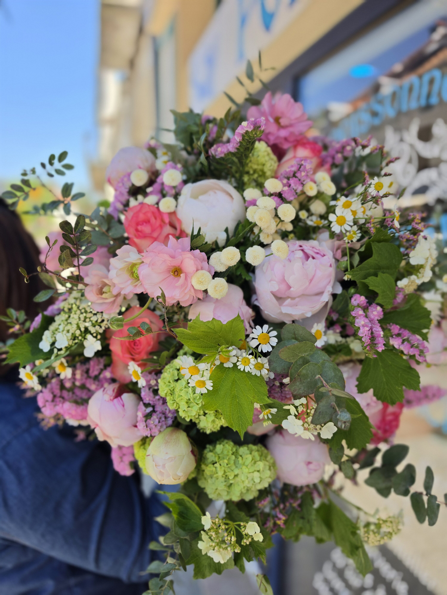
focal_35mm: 23
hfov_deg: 58.9
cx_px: 224
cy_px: 298
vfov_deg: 73.9
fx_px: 396
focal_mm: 6.5
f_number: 1.4
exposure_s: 1/2296
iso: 64
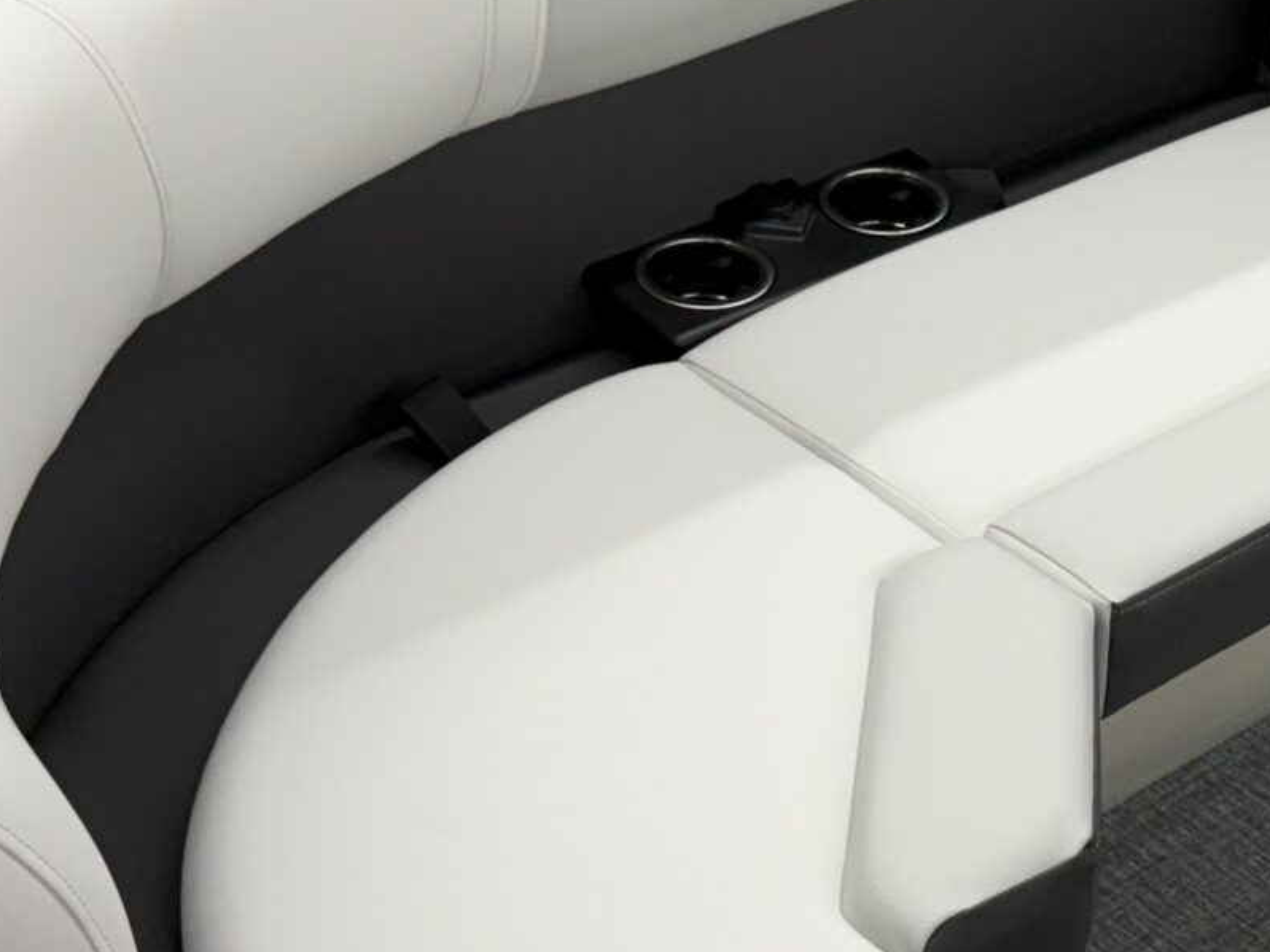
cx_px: 1162
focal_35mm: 77
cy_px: 498
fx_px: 2824
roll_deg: -2.6
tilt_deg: -32.1
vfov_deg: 19.1
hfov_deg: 24.6
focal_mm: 6.76
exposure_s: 1/120
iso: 160
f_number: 1.78
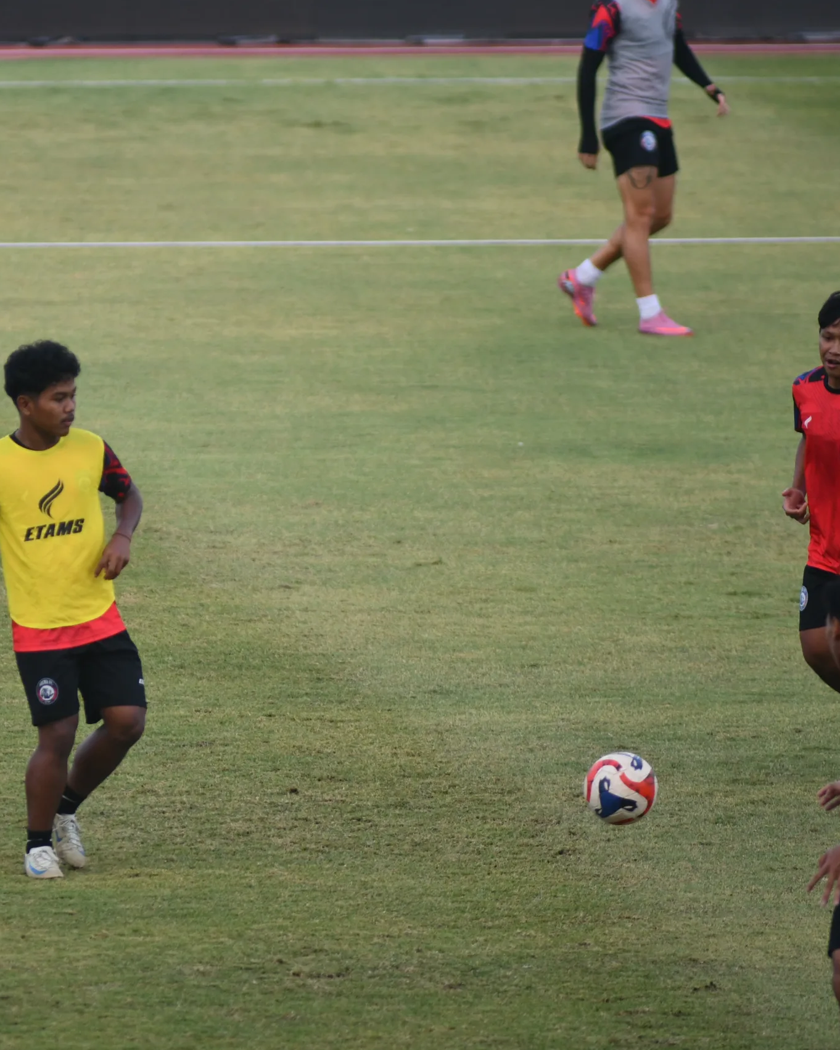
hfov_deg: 2.4
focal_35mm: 635
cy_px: 525
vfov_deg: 3.0
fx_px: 19737
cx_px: 91
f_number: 2.8
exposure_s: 1/2500
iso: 320
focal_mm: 300
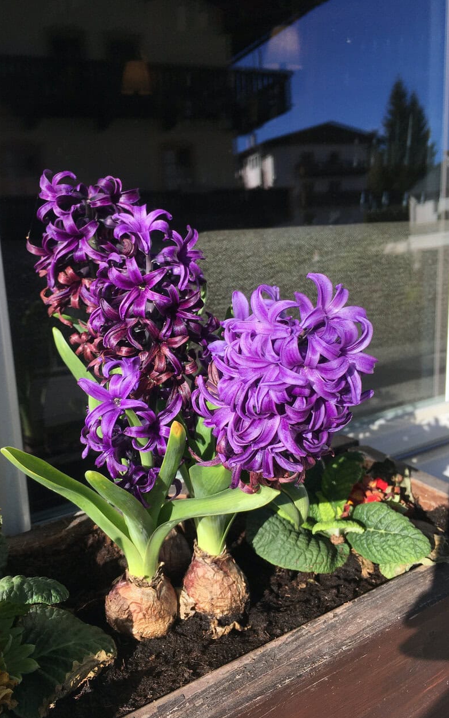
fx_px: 607
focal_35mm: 31
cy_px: 361
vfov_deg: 61.2
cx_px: 186
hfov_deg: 40.5
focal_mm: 4.2
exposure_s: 1/1304
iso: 25
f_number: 2.2
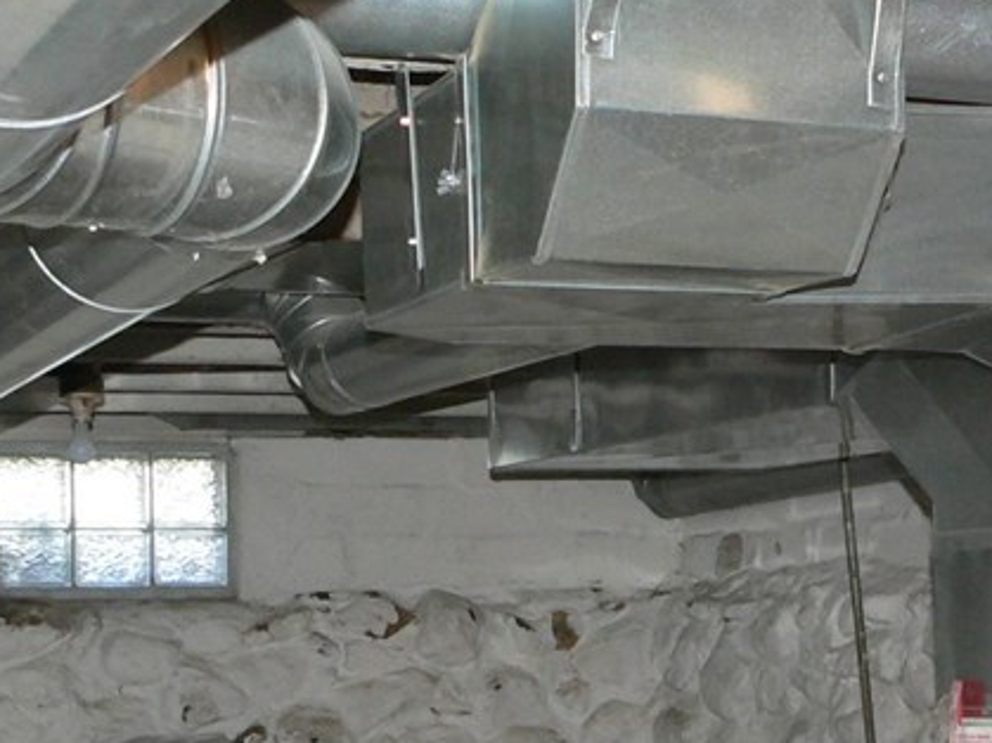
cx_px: 653
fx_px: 2521
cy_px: 878
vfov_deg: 16.1
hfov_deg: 22.2
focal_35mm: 88
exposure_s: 1/30
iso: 200
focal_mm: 6
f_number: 2.8
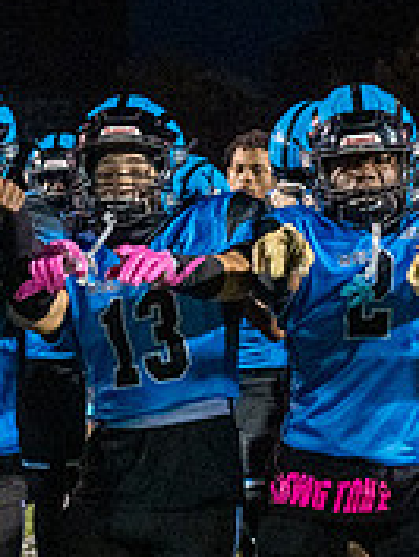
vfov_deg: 11.9
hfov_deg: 8.9
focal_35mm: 166
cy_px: 427
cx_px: 21
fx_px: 2676
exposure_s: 1/640
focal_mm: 50
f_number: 5
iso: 6400
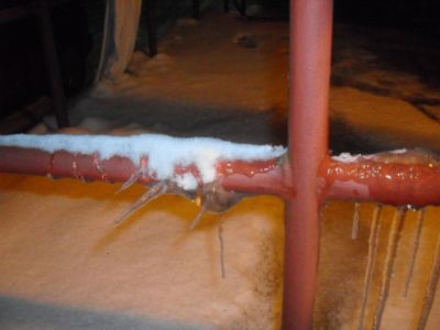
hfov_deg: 52.6
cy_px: 165
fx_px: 445
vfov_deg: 40.7
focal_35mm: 35
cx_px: 220
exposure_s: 1/45
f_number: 3.2
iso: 800
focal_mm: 6.3
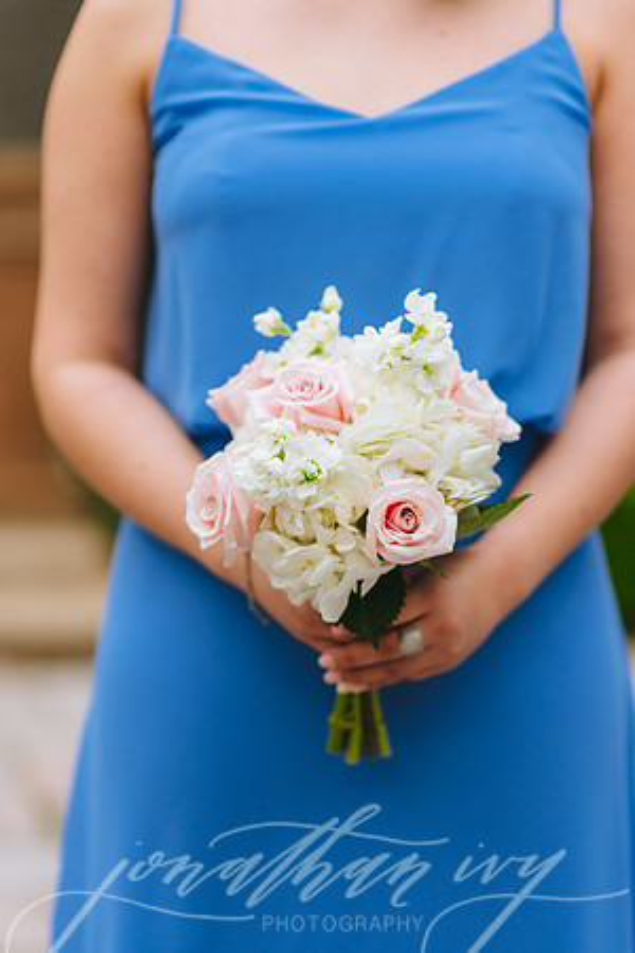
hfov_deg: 16.1
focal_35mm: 85
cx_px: 318
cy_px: 476
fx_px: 2249
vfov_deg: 23.9
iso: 400
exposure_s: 1/3200
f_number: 2
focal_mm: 85
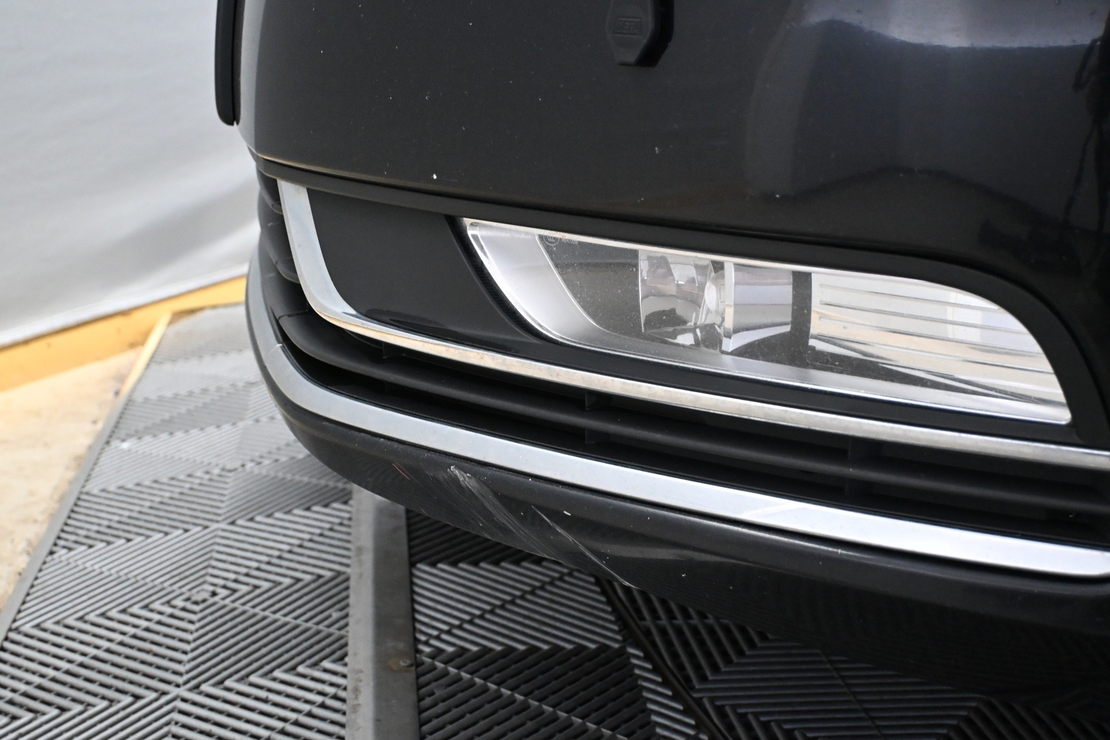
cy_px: 370
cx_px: 555
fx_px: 1457
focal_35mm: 47
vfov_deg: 28.5
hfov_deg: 41.7
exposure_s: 1/125
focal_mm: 31.5
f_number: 5
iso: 3200
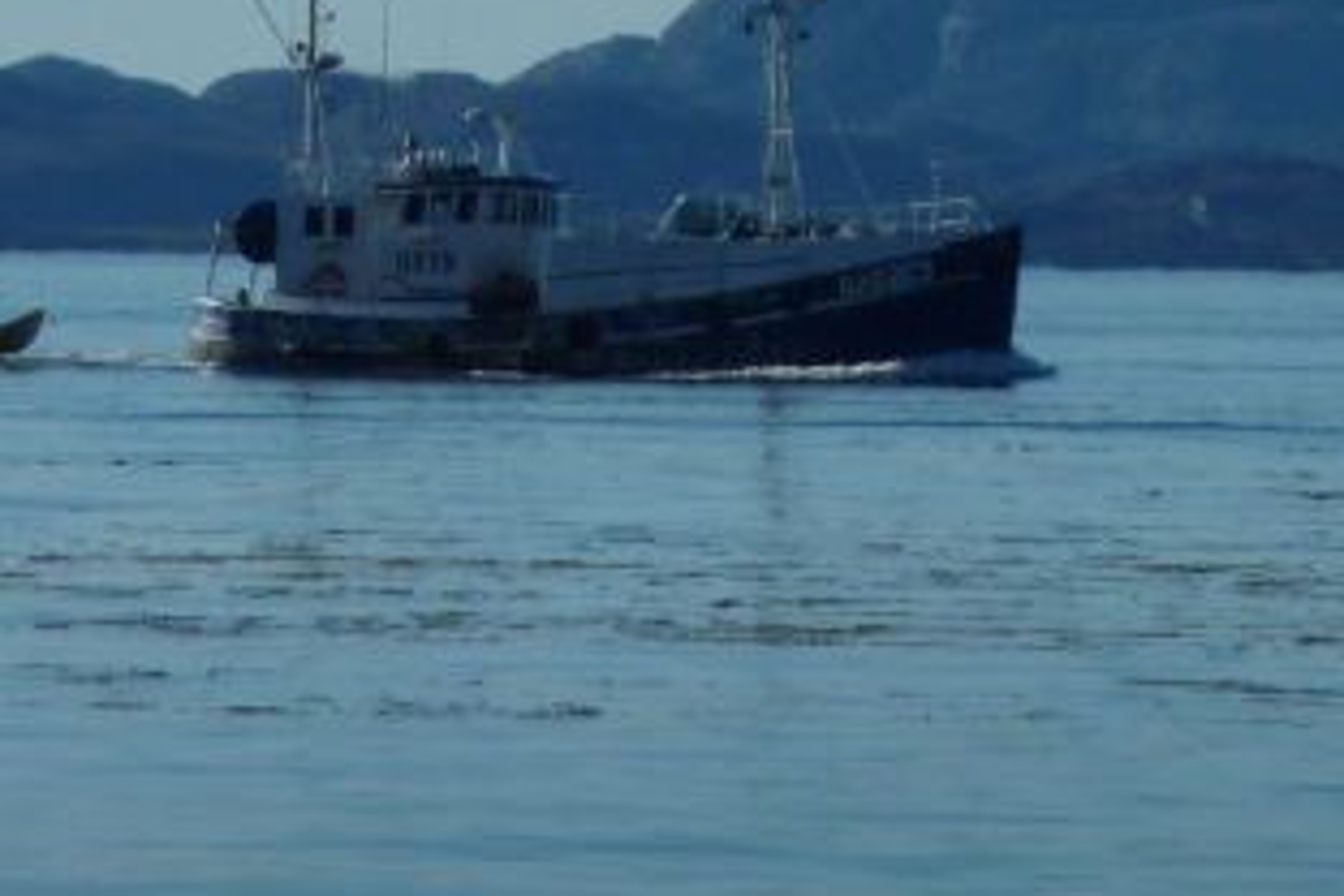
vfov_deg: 1.7
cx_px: 482
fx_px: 29827
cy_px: -289
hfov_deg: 2.6
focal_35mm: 799
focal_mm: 49.2
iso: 80
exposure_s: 1/1000
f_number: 5.6
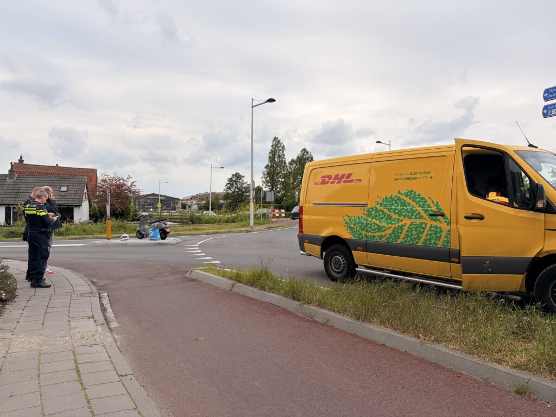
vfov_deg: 53.1
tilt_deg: +0.1
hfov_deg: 67.3
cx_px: 278
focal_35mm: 26
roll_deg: +0.6
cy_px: 208
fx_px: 418
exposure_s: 1/3448
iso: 50
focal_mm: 5.96
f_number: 1.6
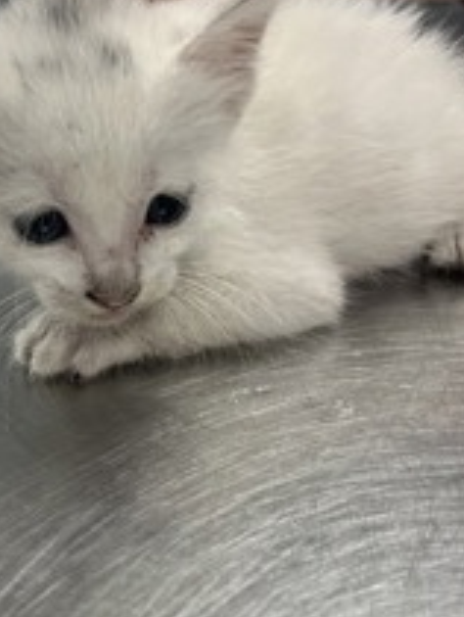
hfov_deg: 27.3
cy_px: 391
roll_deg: +4.1
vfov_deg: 36.5
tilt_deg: -29.0
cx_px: 72
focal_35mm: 52
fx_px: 927
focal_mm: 5.1
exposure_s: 1/120
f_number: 1.6
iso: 125
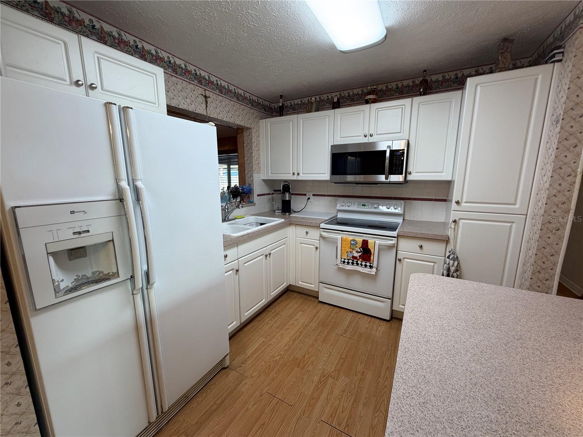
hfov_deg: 102.1
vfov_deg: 85.7
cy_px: 218
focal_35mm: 14
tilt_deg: -9.9
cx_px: 292
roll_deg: +0.2
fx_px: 236
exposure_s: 1/120
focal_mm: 2.22
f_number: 2.2
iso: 100
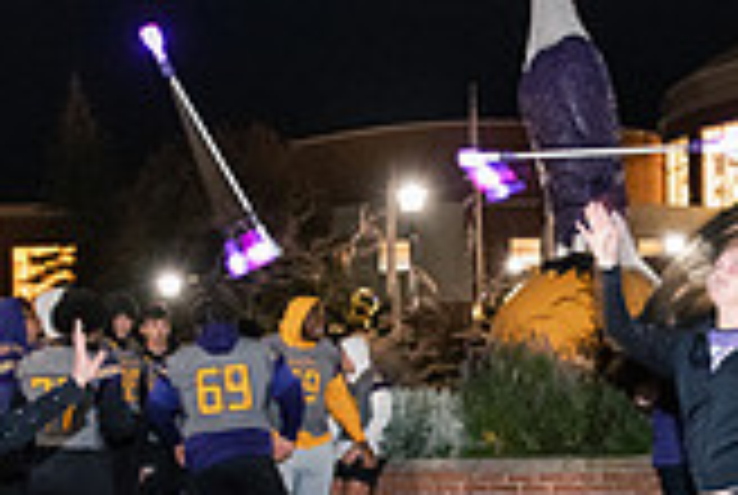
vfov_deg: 22.2
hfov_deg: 33.0
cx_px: 508
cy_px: 439
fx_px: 1232
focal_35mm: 60
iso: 6400
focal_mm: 17
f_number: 3.2
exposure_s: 1/30
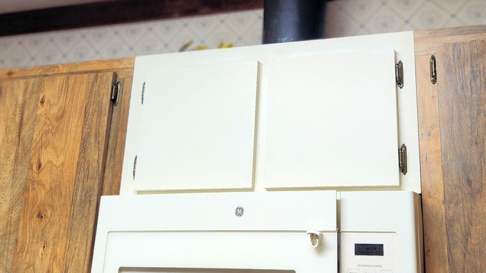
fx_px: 631
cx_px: 286
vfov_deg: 24.0
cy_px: 46
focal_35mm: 49
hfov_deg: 41.9
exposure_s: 1/120
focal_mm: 5.4
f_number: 1.8
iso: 160
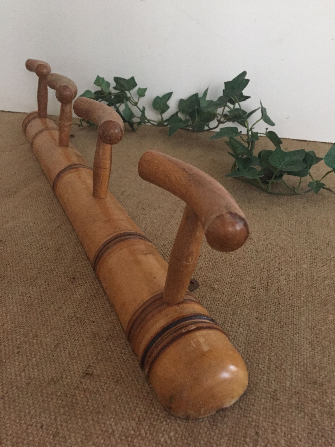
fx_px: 374
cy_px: 224
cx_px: 168
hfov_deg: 48.2
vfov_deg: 61.7
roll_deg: +1.8
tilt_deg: -28.0
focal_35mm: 29
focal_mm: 4.15
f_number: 2.2
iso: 250
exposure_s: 1/25
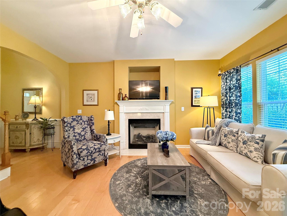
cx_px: 144
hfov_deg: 102.1
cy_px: 108
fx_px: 116
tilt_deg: +0.9
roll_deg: +0.4
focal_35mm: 14
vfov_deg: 85.7
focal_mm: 2.22
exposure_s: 1/60
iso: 500
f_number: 2.2
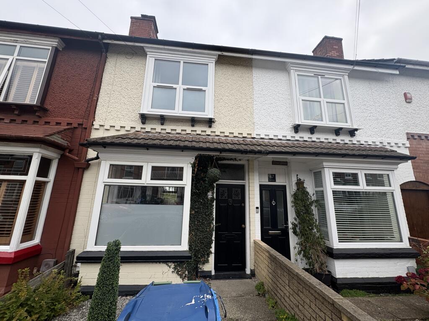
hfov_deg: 102.1
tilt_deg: +12.1
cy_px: 160
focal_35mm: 14
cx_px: 214
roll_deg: +0.4
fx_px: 174
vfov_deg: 85.7
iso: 40
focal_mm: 2.22
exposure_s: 1/453
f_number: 2.2
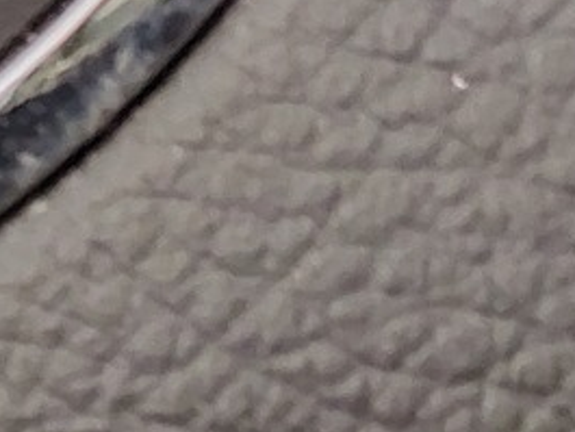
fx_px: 2260
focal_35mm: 136
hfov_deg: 13.3
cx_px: -386
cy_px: 1038
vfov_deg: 9.7
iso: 2000
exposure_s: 1/17
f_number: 1.8
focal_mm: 5.23
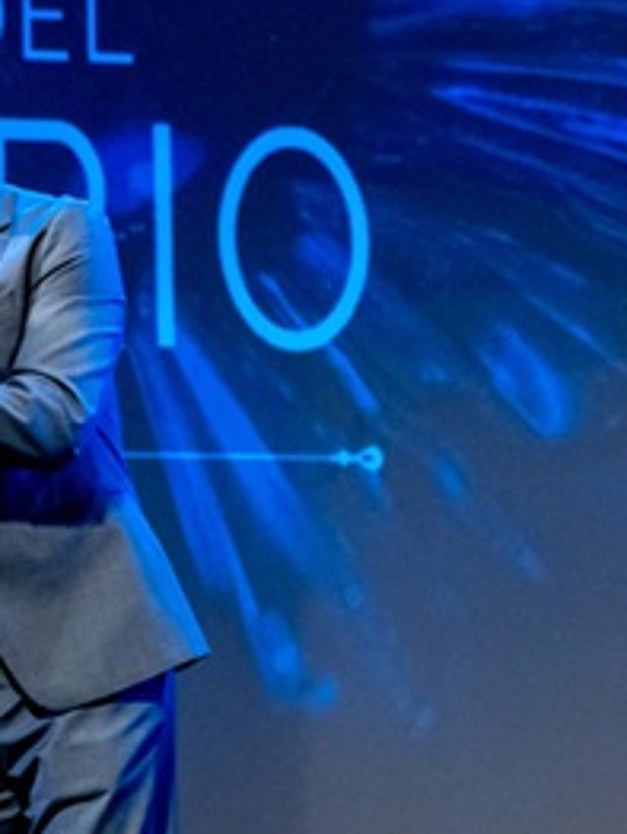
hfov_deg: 9.8
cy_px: 495
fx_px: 3568
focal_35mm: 148
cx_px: -228
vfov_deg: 13.3
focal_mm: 44
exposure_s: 1/250
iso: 2500
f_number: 4.5
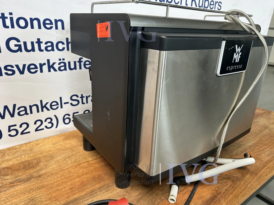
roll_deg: -1.6
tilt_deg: -17.8
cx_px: 137
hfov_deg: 67.3
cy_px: 102
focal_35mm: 26
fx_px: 206
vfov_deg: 53.1
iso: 80
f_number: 1.5
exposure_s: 1/121
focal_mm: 5.7
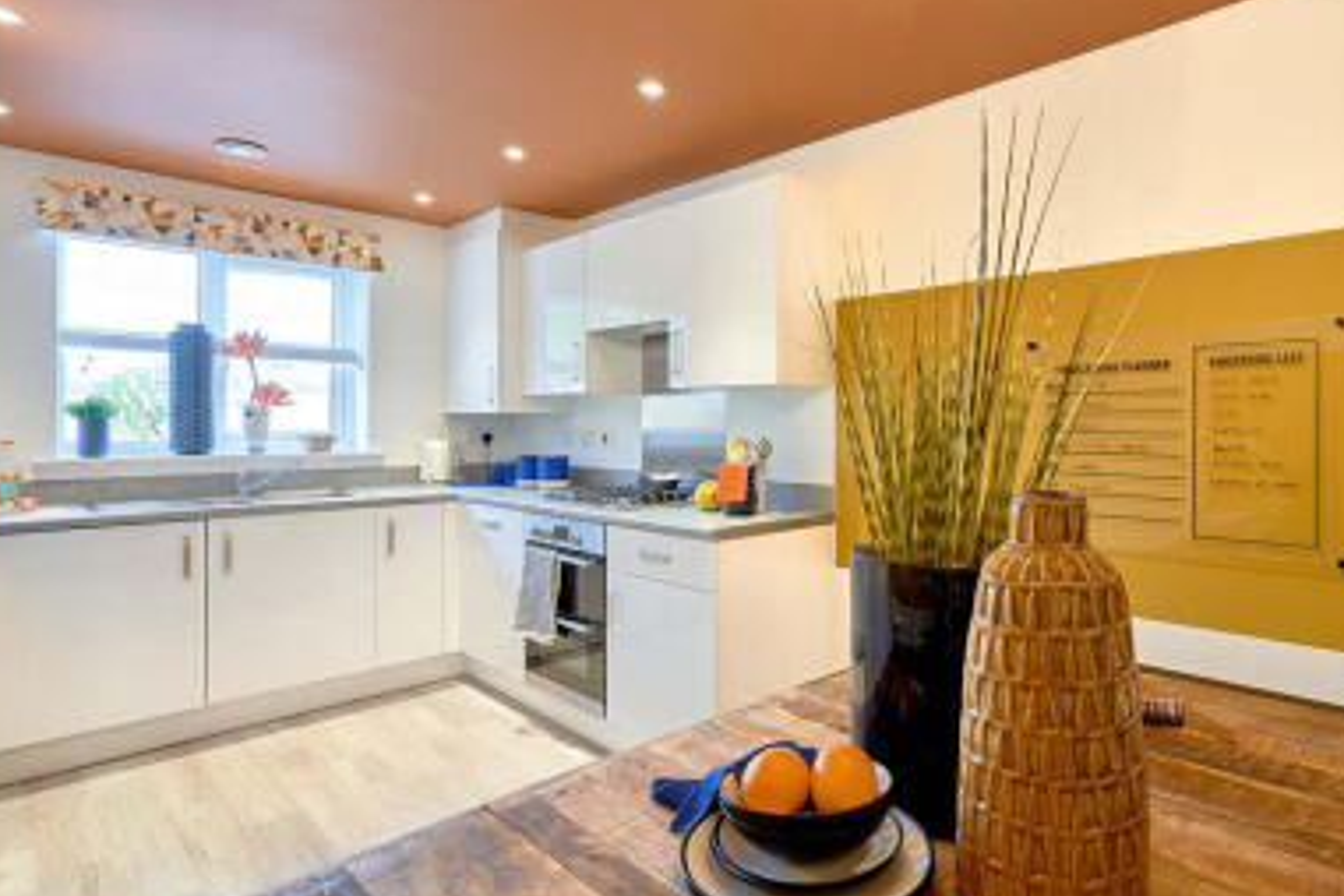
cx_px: 797
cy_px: 422
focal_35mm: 20
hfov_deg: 83.1
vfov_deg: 61.9
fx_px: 747
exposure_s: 1/2.5
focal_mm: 16
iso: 100
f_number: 11
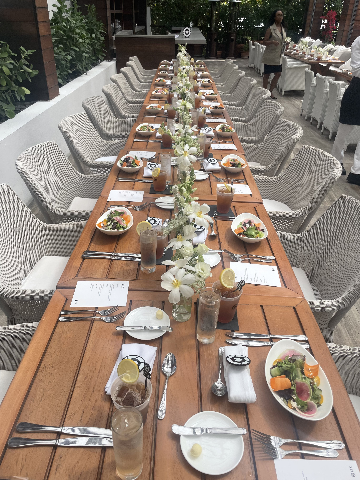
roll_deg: -0.8
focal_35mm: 26
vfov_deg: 67.3
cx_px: 180
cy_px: 240
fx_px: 361
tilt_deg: -30.1
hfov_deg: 53.1
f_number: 1.6
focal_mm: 4.2
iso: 32
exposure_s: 1/1024
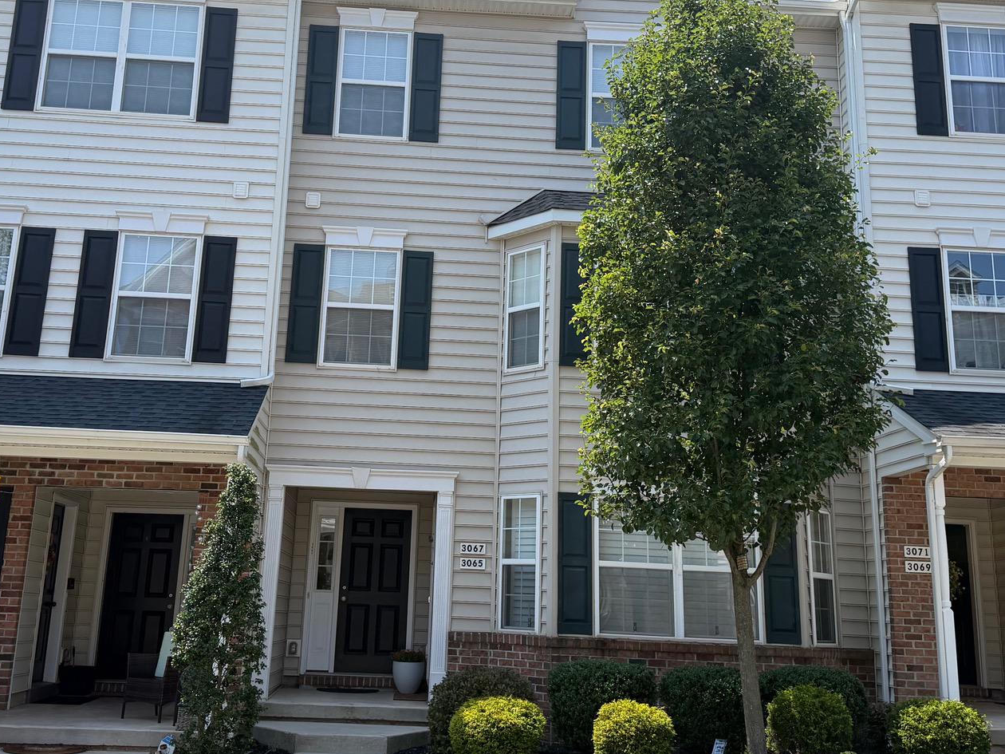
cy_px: 306
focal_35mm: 39
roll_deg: -2.2
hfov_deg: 47.8
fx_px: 1132
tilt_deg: +14.5
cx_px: 463
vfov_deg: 36.7
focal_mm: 6.76
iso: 100
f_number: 1.78
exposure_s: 1/3425
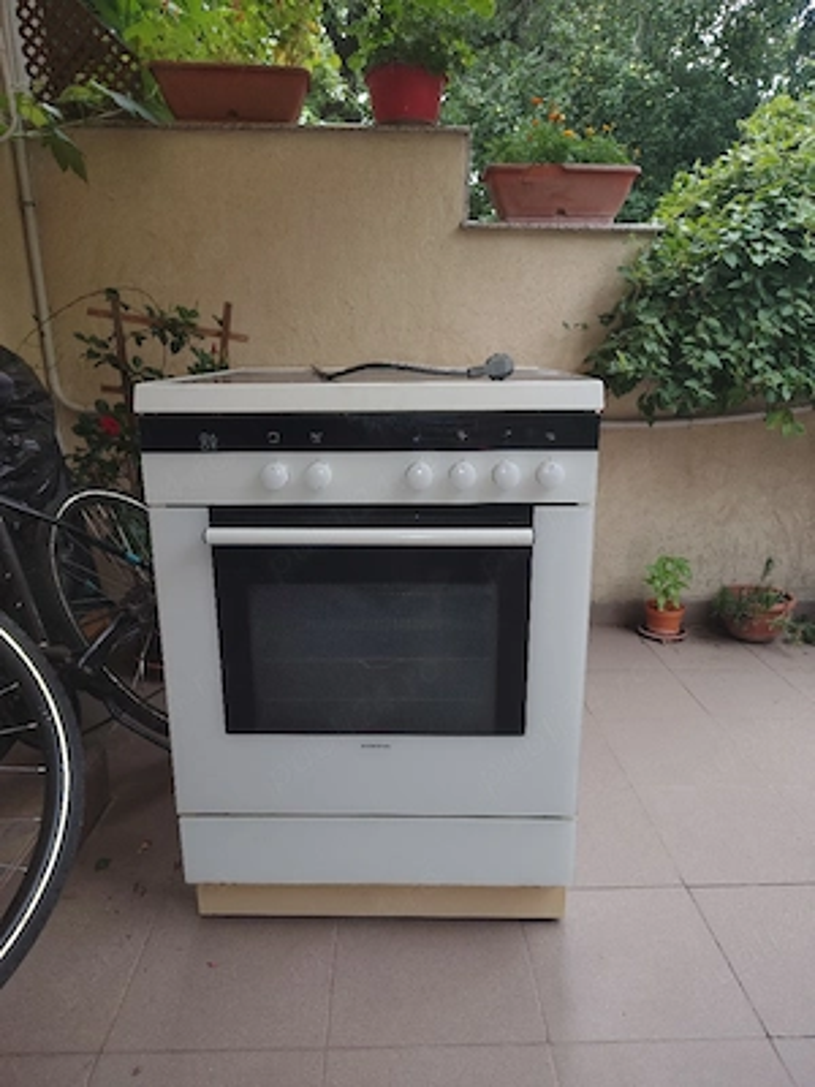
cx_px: 408
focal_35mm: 24
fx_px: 753
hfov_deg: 56.8
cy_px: 544
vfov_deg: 71.6
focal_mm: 5.56
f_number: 1.8
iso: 317
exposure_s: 1/100
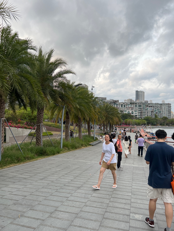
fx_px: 174
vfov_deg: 67.3
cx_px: 87
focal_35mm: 26
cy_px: 116
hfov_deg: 53.1
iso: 50
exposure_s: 1/2008
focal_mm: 5.7
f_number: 1.5
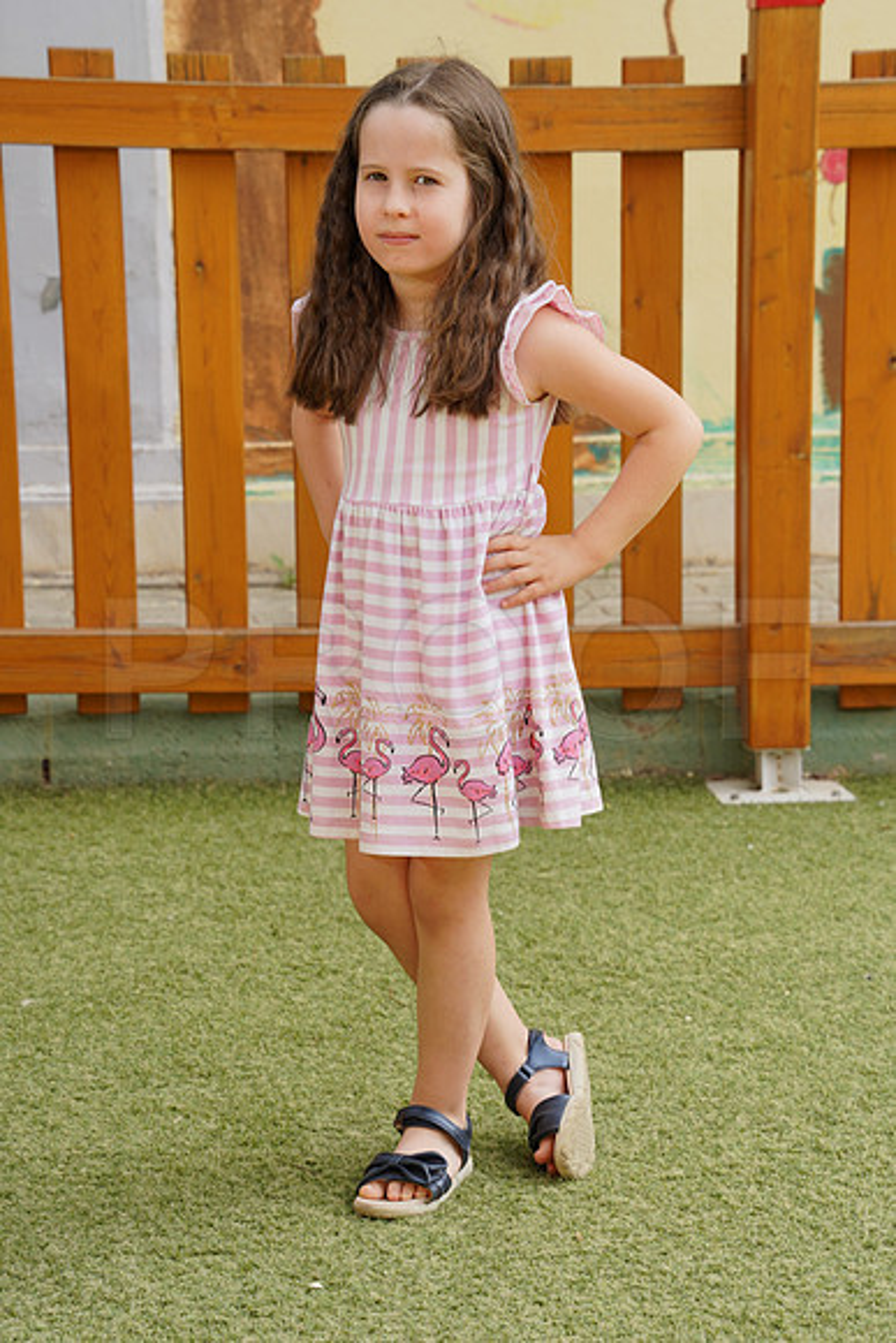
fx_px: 4402
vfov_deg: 17.3
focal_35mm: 118
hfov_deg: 11.6
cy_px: 672
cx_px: 448
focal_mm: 118
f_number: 9
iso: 200
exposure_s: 1/160
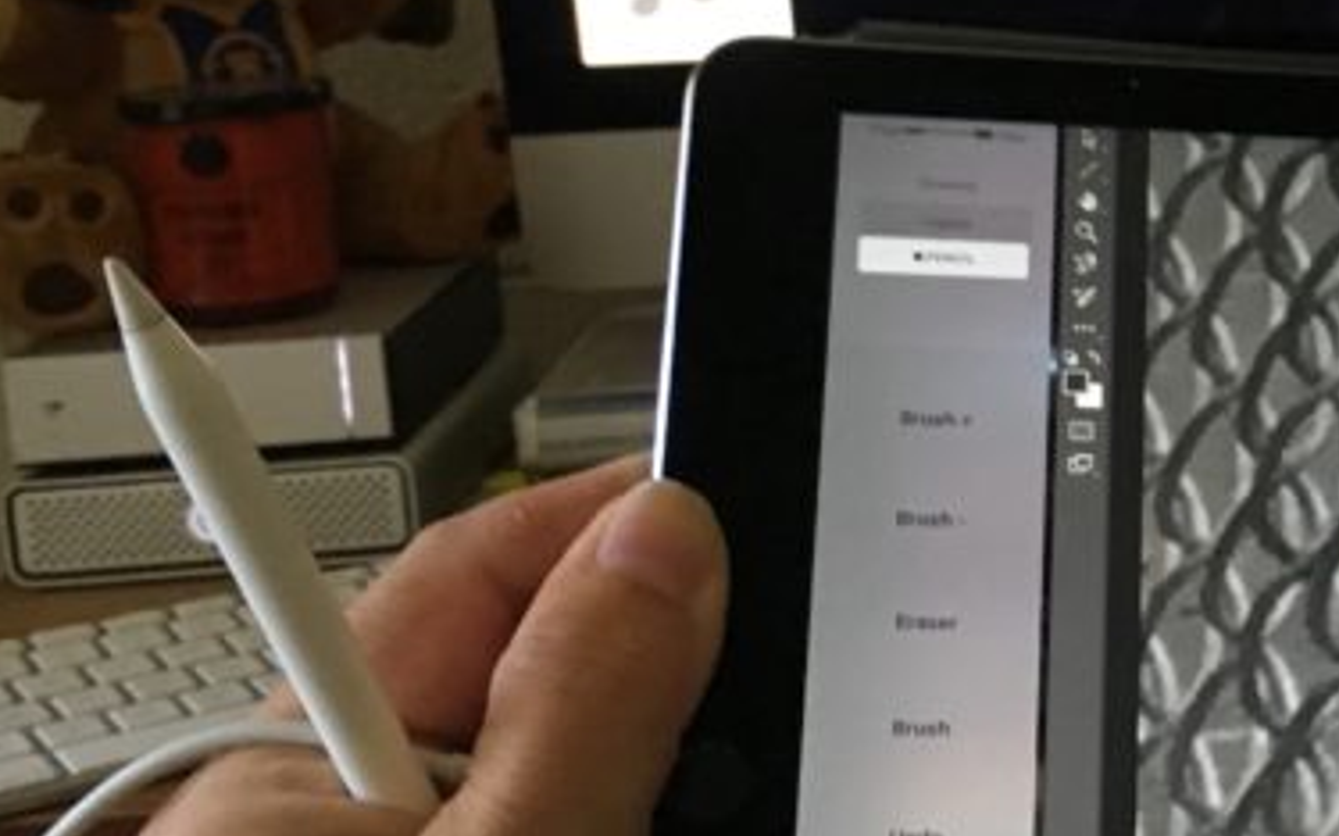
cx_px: 1625
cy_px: 239
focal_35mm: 84
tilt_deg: -14.6
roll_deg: +3.2
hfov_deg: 22.6
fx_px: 3064
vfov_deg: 15.5
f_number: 2.2
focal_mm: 4.15
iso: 125
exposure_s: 1/30
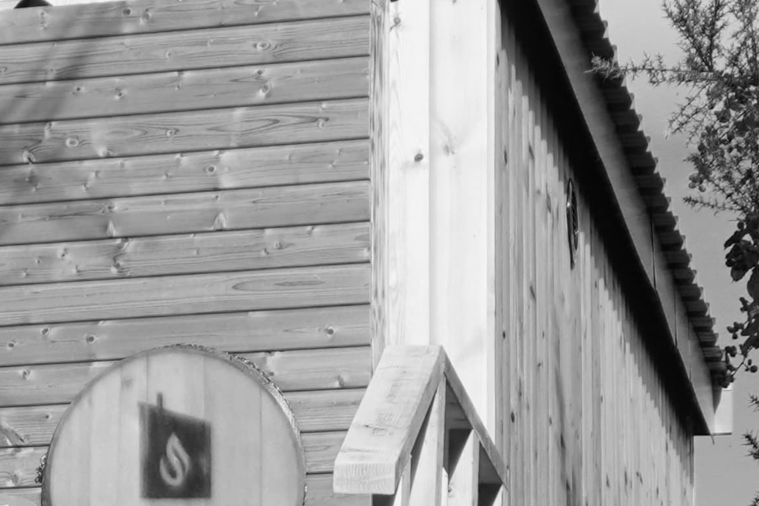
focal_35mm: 194
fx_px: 4082
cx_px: -186
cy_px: 697
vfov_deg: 7.0
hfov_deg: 10.4
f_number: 5.6
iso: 100
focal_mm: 25
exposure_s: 1/320
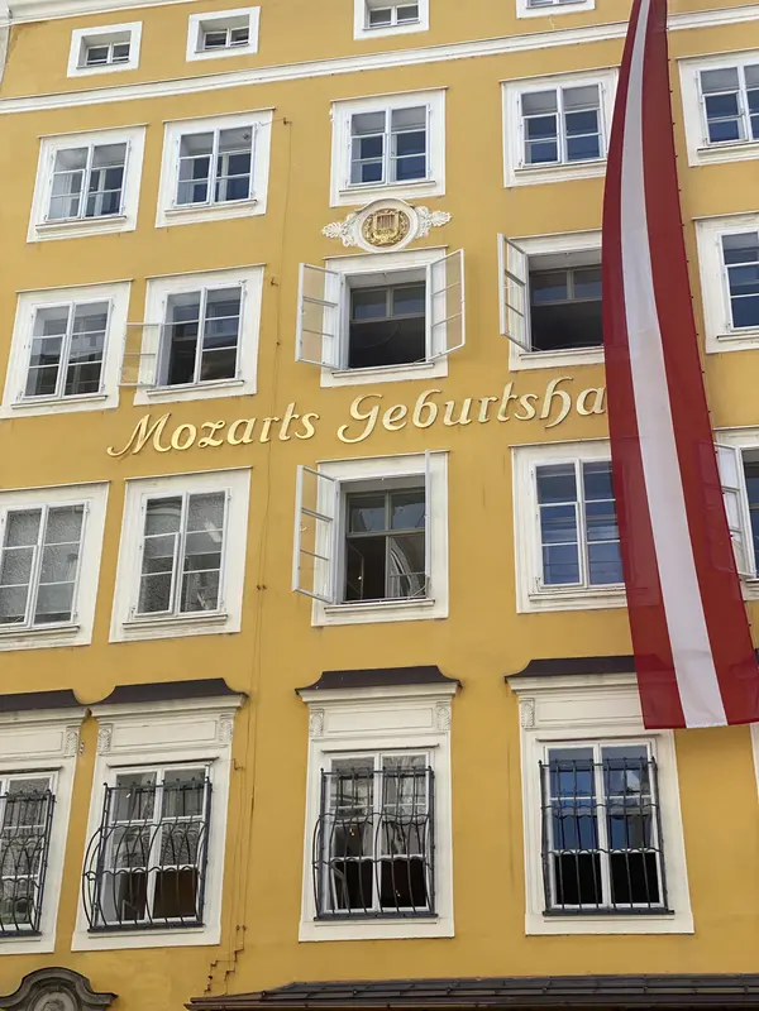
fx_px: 1520
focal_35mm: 52
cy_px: 506
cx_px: 380
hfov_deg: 28.0
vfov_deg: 36.8
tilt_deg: +29.6
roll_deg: -1.3
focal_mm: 6
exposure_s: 1/813
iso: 20
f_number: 2
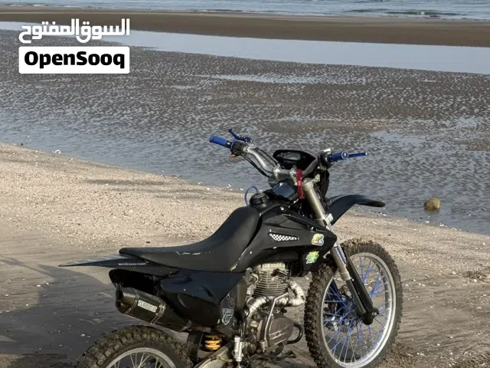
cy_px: 184
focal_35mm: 48
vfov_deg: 30.3
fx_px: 679
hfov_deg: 39.7
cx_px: 245
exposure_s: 1/3891
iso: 64
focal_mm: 6.76
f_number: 1.78
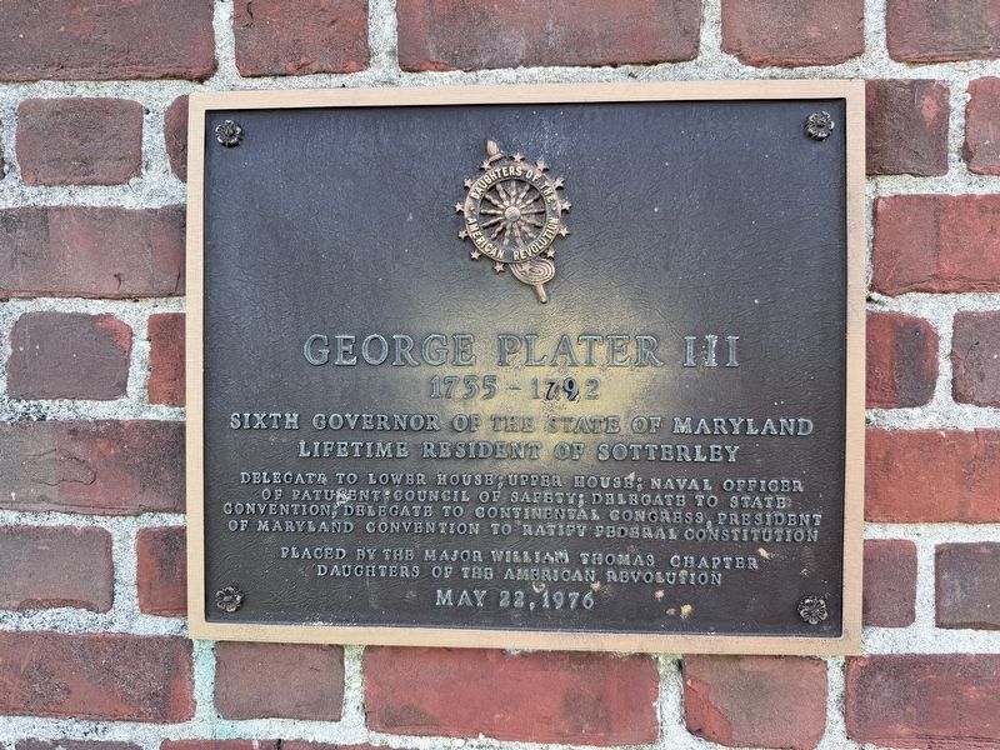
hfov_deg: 71.6
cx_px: 500
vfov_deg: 56.8
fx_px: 693
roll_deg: -0.5
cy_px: 375
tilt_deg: +1.1
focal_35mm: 24
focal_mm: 6.76
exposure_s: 1/368
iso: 80
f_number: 1.78
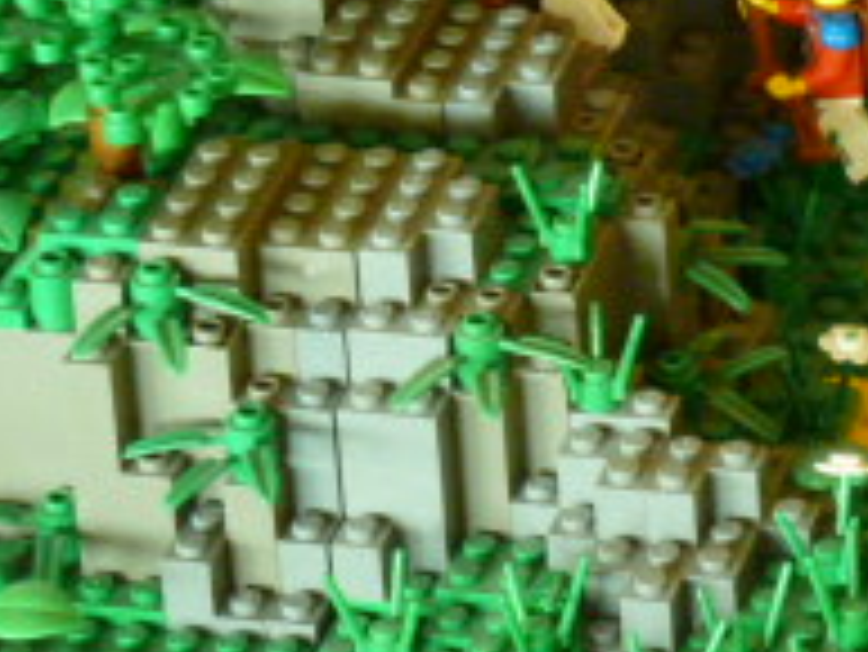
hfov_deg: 6.1
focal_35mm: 318
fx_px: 7979
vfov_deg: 4.7
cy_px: 432
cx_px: 1399
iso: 400
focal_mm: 15.8
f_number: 4.3
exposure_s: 1/3.2
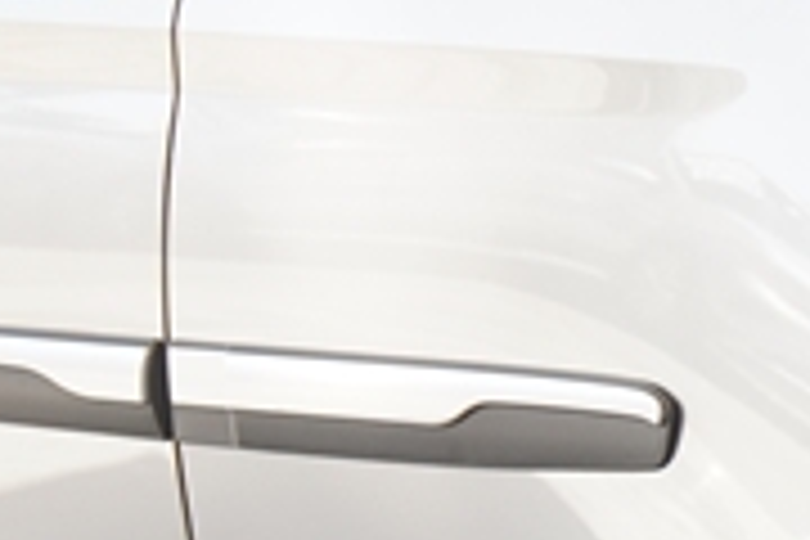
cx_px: 2052
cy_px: 416
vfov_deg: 4.2
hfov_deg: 6.0
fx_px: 7312
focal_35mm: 325
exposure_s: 1/80
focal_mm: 38
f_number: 3.2
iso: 125
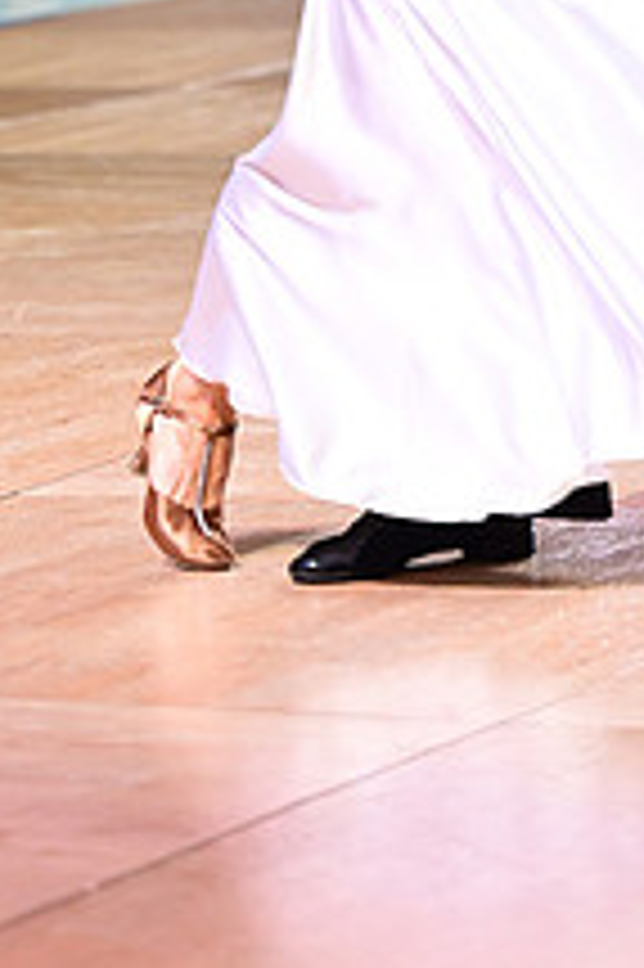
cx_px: 576
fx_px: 6799
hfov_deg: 5.4
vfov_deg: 8.1
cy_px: -230
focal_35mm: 253
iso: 1600
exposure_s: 1/400
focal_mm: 94
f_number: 2.8
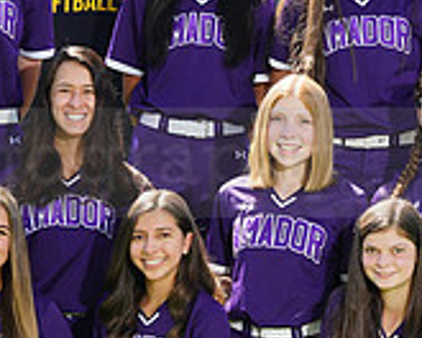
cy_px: 141
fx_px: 4122
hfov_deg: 5.9
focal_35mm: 330
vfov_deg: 4.7
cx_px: 31
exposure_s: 1/125
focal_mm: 100
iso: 200
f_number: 10
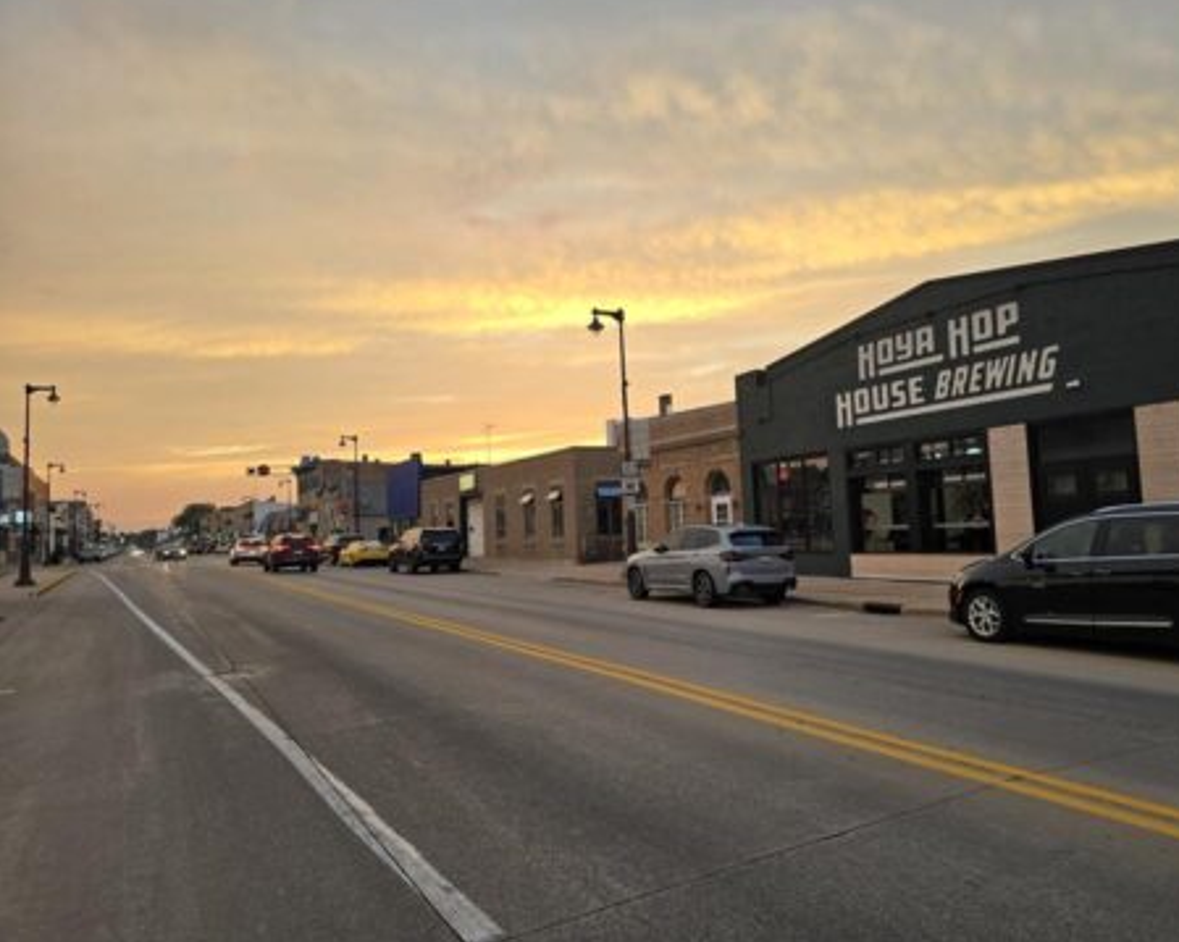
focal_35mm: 25
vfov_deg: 56.8
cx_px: 654
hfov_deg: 67.9
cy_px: 455
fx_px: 872
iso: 50
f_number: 1.7
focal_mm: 6.3
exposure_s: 1/180
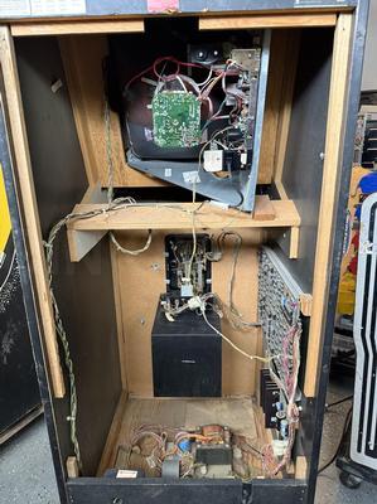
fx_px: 349
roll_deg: +0.1
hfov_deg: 56.7
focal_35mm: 24
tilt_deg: -15.1
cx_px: 188
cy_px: 252
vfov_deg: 71.7
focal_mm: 6.76
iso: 640
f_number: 1.78
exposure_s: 1/60
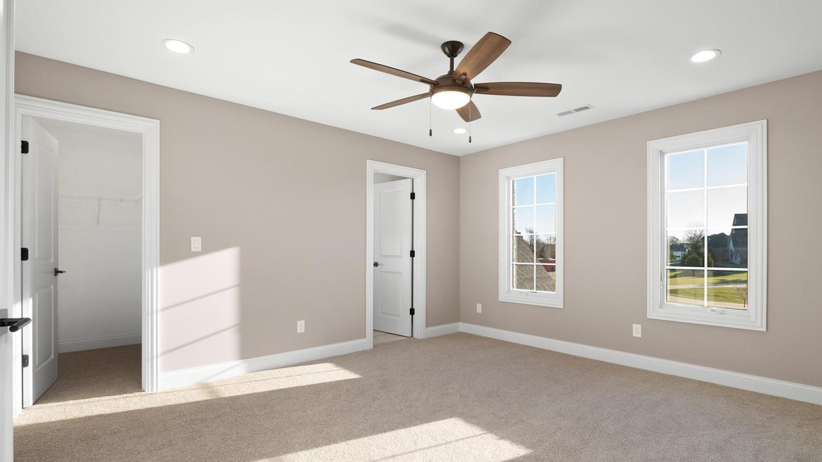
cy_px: 265
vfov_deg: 63.6
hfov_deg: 95.9
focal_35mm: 17
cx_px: 413
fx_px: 371
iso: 400
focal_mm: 8
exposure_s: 1/10
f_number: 8
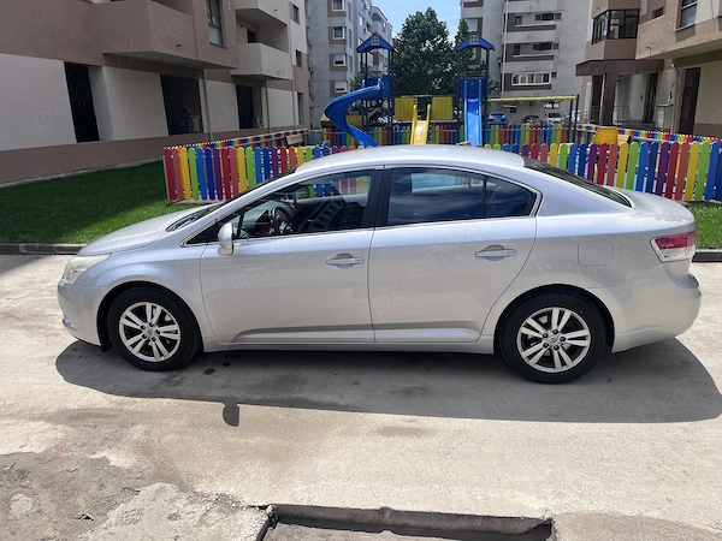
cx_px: 361
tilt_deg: -18.0
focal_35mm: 26
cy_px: 270
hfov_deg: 67.3
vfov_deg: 53.1
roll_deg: +1.5
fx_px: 542
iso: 50
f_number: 1.6
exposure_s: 1/3135
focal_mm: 5.1
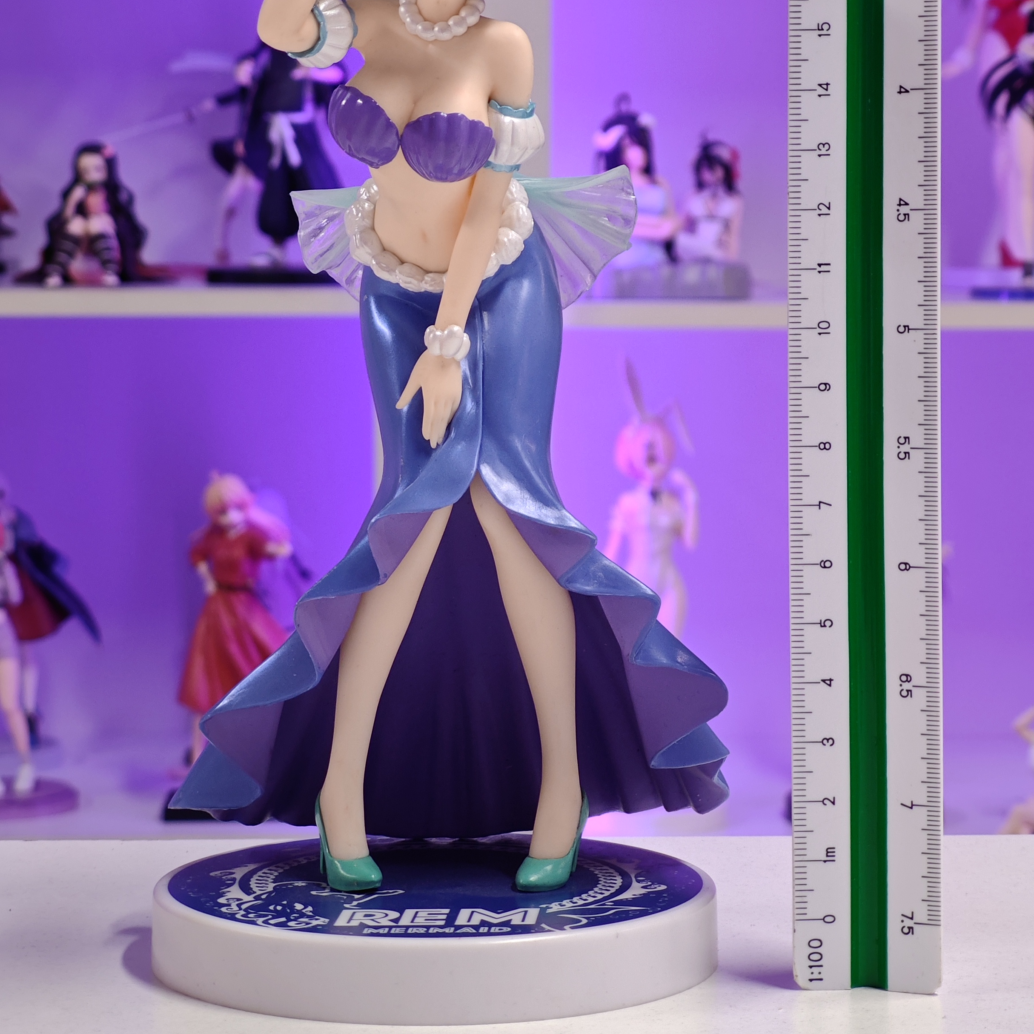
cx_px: 520
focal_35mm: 95
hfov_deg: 18.3
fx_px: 3210
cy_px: 387
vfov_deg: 18.3
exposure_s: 1/17.8
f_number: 2.4
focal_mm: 7.48
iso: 400
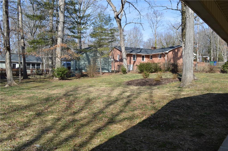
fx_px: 171
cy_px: 76
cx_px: 114
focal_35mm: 27
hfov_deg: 67.4
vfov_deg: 47.8
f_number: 7.1
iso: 100
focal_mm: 18
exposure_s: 1/200
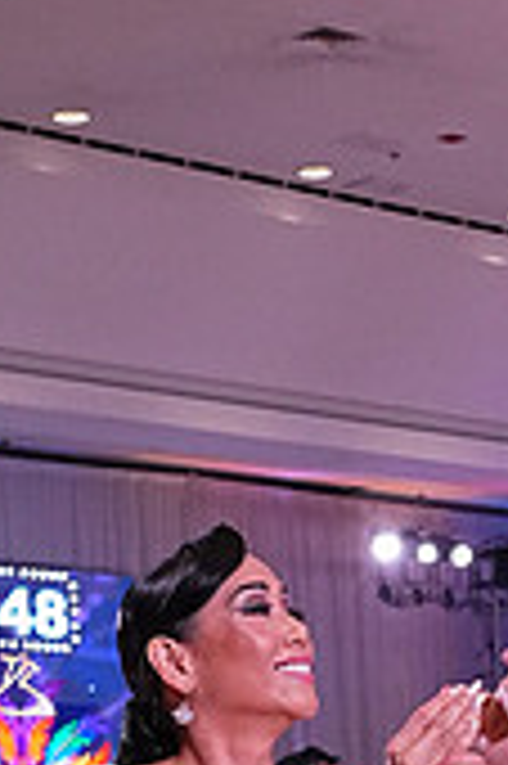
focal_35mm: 133
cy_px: 1161
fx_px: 2821
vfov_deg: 14.4
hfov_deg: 10.0
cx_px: 766
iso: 3200
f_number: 5
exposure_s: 1/400
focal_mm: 26
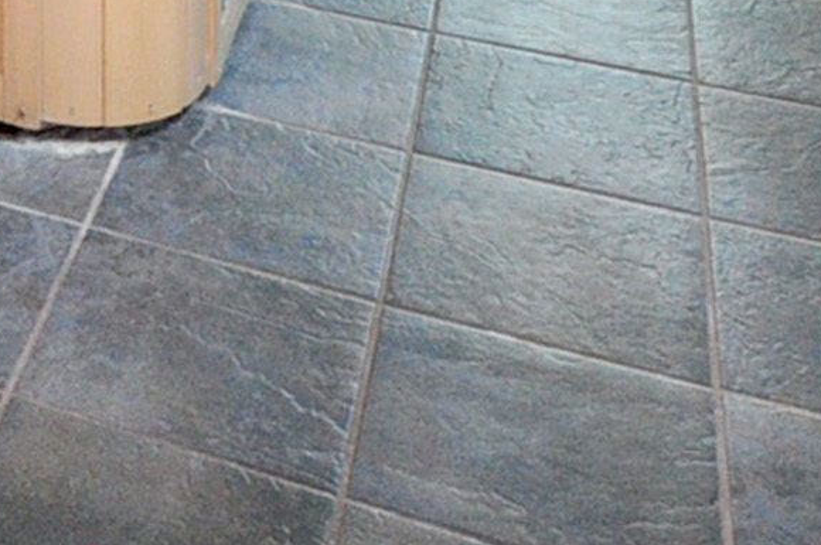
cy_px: -784
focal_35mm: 75
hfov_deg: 21.7
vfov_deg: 13.2
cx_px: -470
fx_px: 1708
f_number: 5
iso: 1250
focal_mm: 10
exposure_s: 1/40
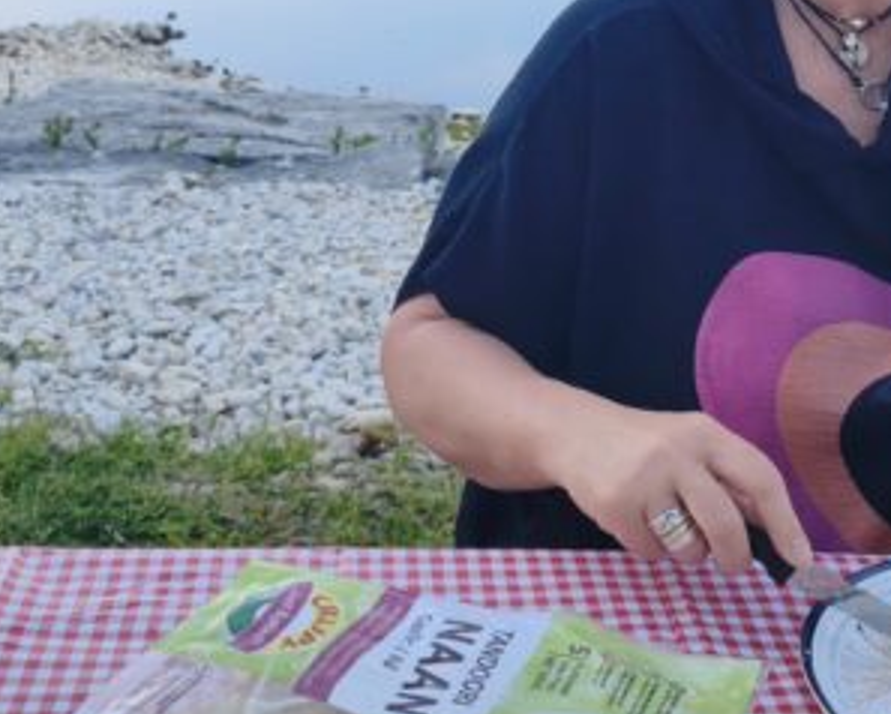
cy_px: 78
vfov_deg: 25.5
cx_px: 456
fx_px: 1530
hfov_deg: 32.5
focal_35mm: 58
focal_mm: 6.45
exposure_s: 1/1226
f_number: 1.62
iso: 50
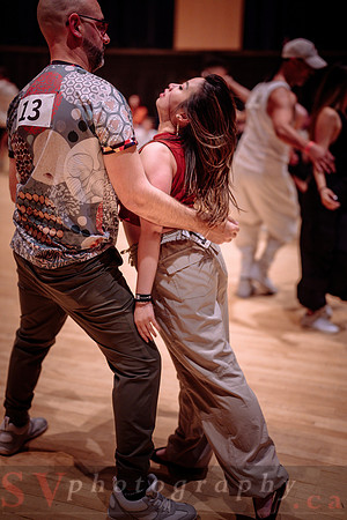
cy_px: 260
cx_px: 174
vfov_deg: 39.6
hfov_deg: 27.0
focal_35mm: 50
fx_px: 723
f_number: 1.4
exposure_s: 1/250
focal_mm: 50
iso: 1600
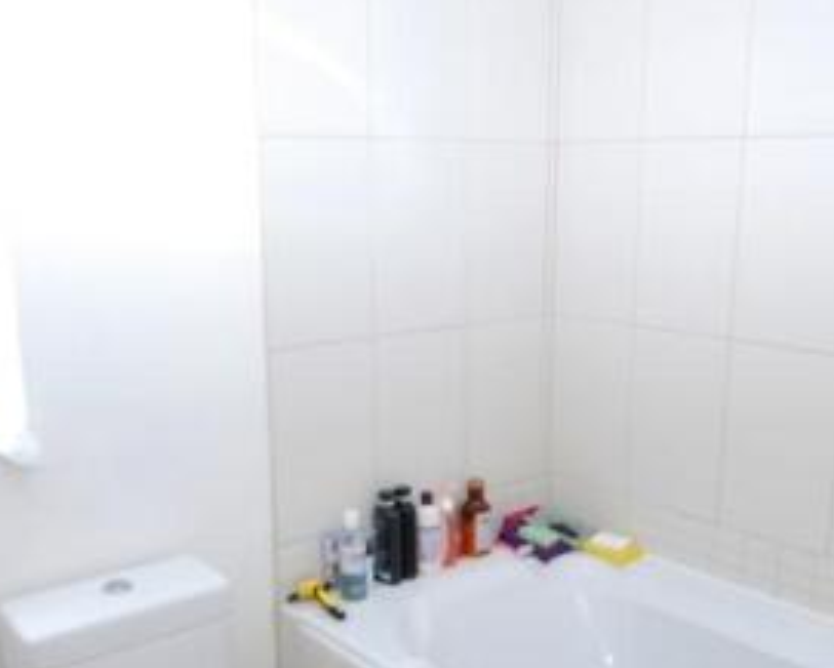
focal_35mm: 34
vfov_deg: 43.1
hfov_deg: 52.8
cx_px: 435
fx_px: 840
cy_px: 414
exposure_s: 1/30
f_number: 3.5
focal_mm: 10
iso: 360
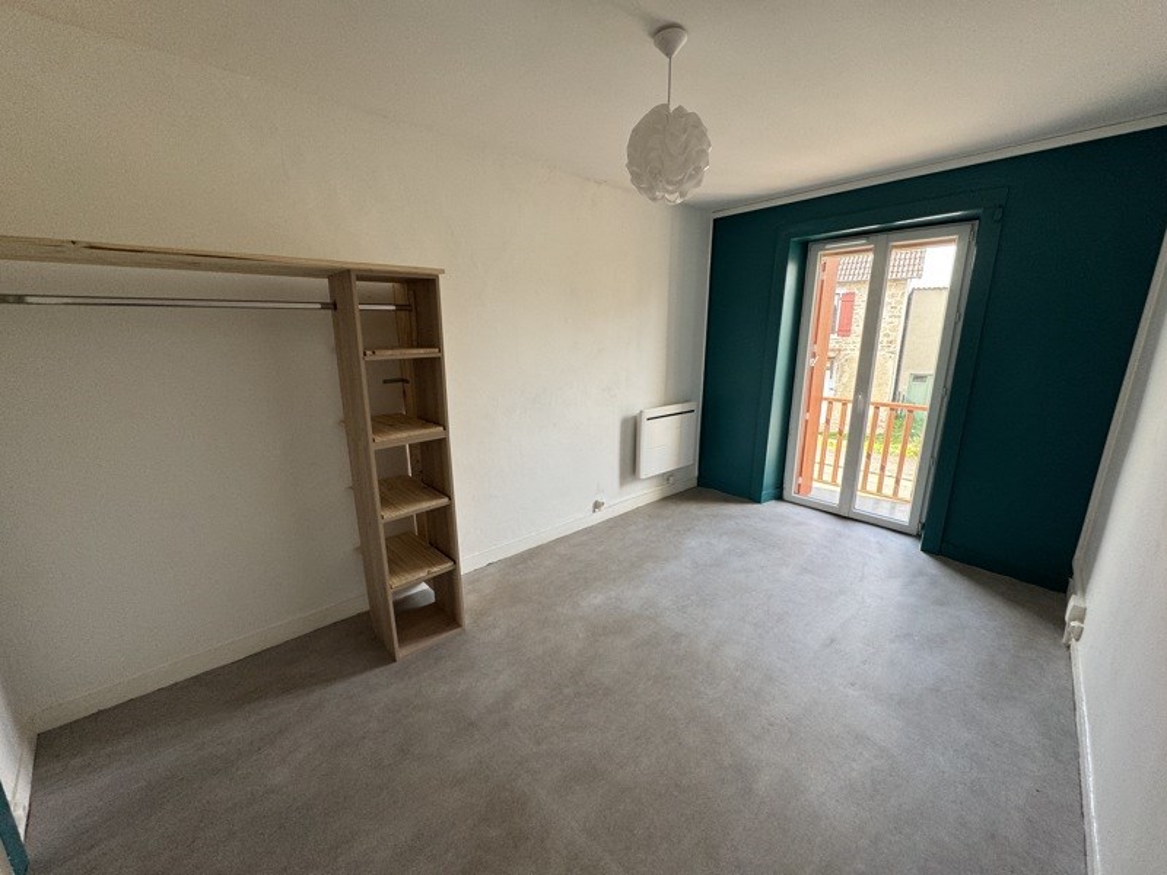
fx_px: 472
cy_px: 438
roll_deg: +0.8
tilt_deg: -13.0
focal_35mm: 14
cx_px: 584
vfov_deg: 85.7
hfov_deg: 102.1
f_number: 2.2
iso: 125
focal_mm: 2.22
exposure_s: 1/99
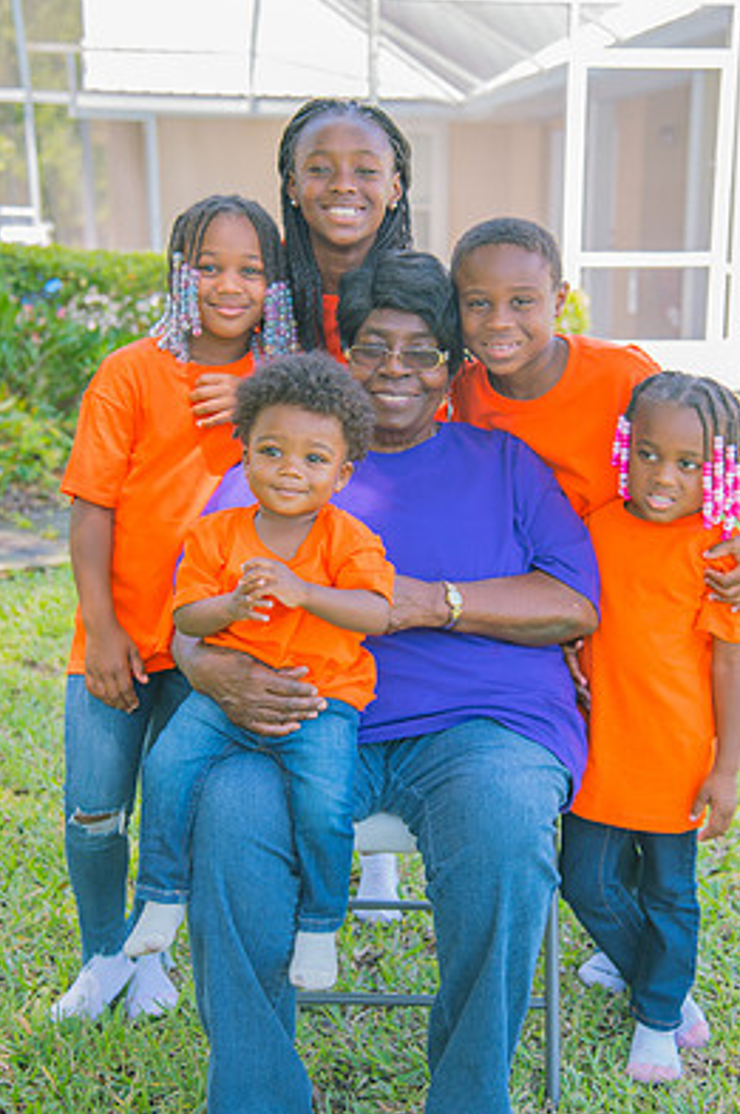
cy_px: 570
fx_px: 1700
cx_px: 415
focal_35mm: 55
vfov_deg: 36.3
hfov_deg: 24.5
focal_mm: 48
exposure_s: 1/125
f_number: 4
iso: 250
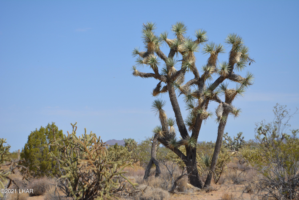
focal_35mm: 82
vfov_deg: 16.6
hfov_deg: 24.6
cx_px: 150
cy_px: 100
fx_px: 686
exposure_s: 1/2000
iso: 400
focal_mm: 55
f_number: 7.1
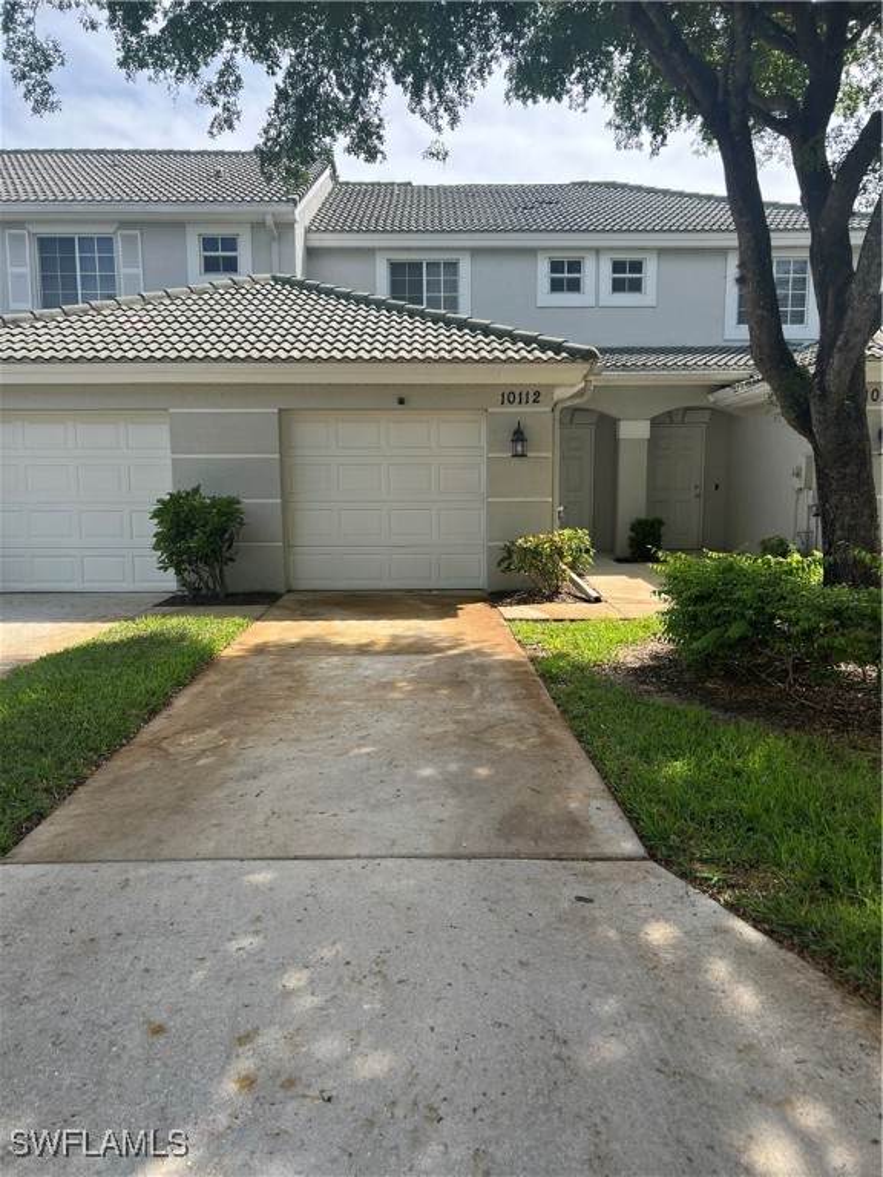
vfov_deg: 67.3
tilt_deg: -5.7
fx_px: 884
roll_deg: -0.1
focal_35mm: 26
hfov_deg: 53.1
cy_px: 588
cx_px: 442
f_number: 1.5
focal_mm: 5.7
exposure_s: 1/1645
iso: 50
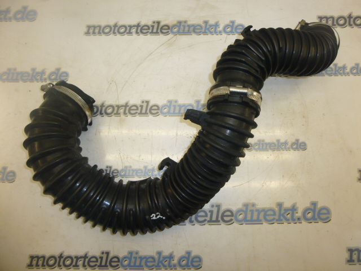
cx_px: 180
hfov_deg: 69.4
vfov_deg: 54.9
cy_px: 136
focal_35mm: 25
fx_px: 261
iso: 100
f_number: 3.1
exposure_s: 1/60
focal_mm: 4.5
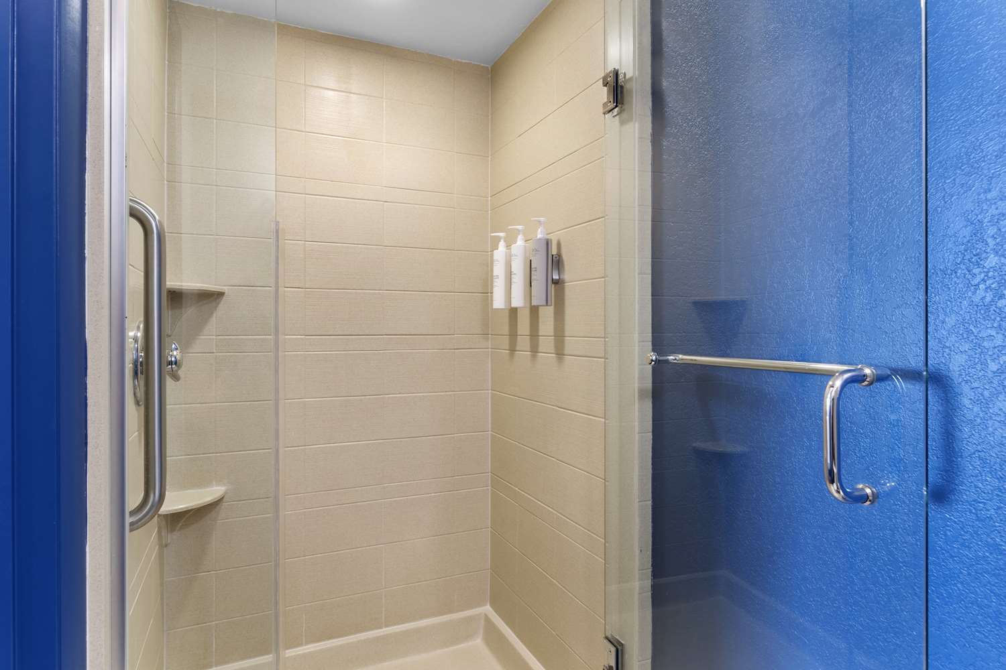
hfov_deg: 86.9
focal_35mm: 19
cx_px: 503
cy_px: 335
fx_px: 531
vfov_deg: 64.6
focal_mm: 13
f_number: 11
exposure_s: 5
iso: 200
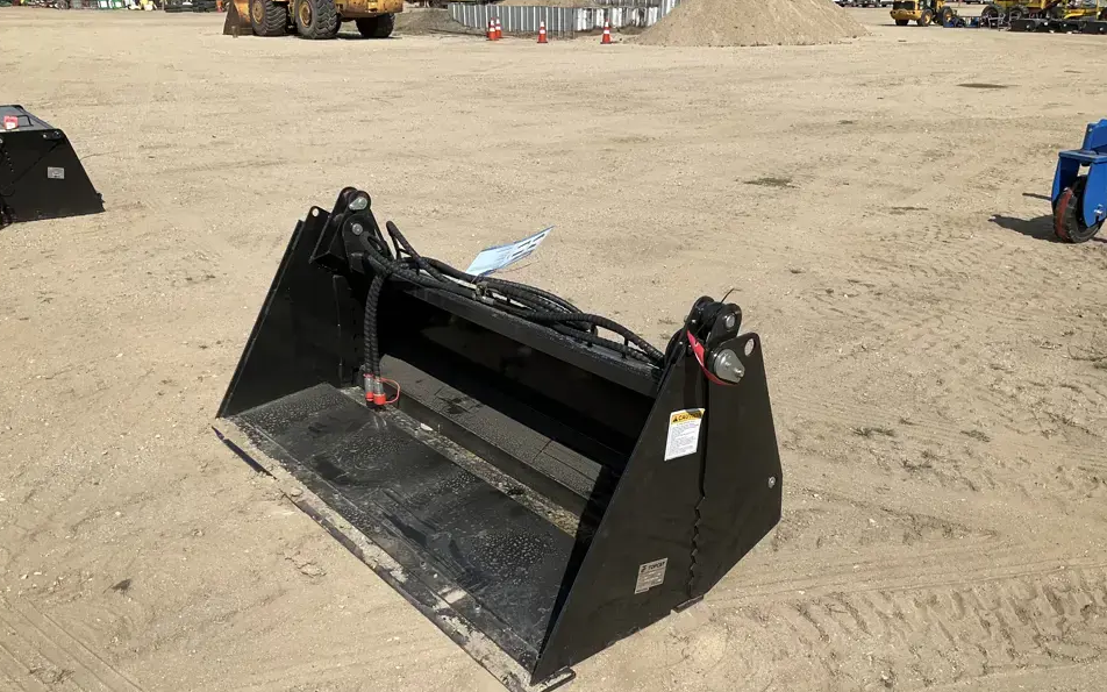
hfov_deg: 61.2
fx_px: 935
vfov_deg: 40.4
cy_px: 418
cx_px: 550
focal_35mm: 31
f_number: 1.8
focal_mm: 3
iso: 25
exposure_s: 1/2959
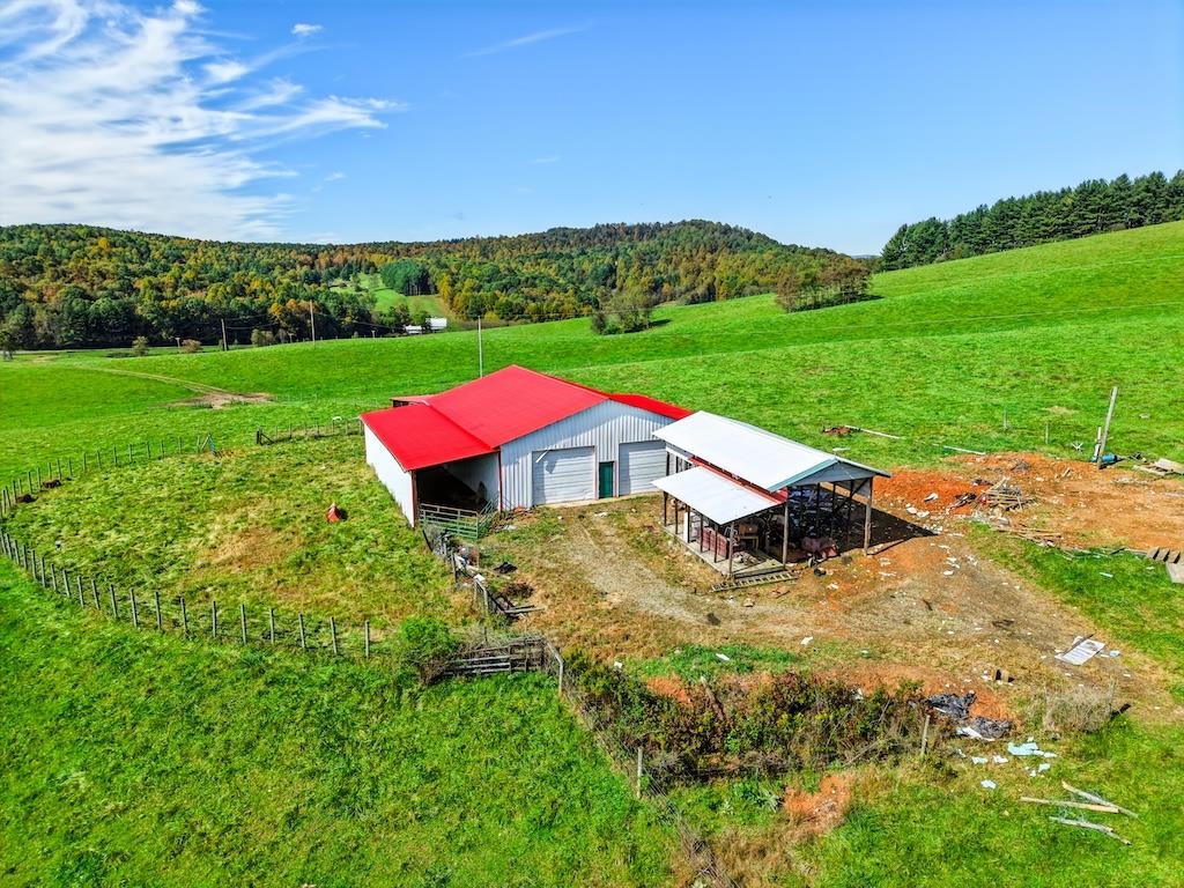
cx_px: 592
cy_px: 444
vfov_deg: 56.8
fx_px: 821
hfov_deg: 71.6
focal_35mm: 24
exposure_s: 1/400
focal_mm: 8.67
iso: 100
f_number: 1.8
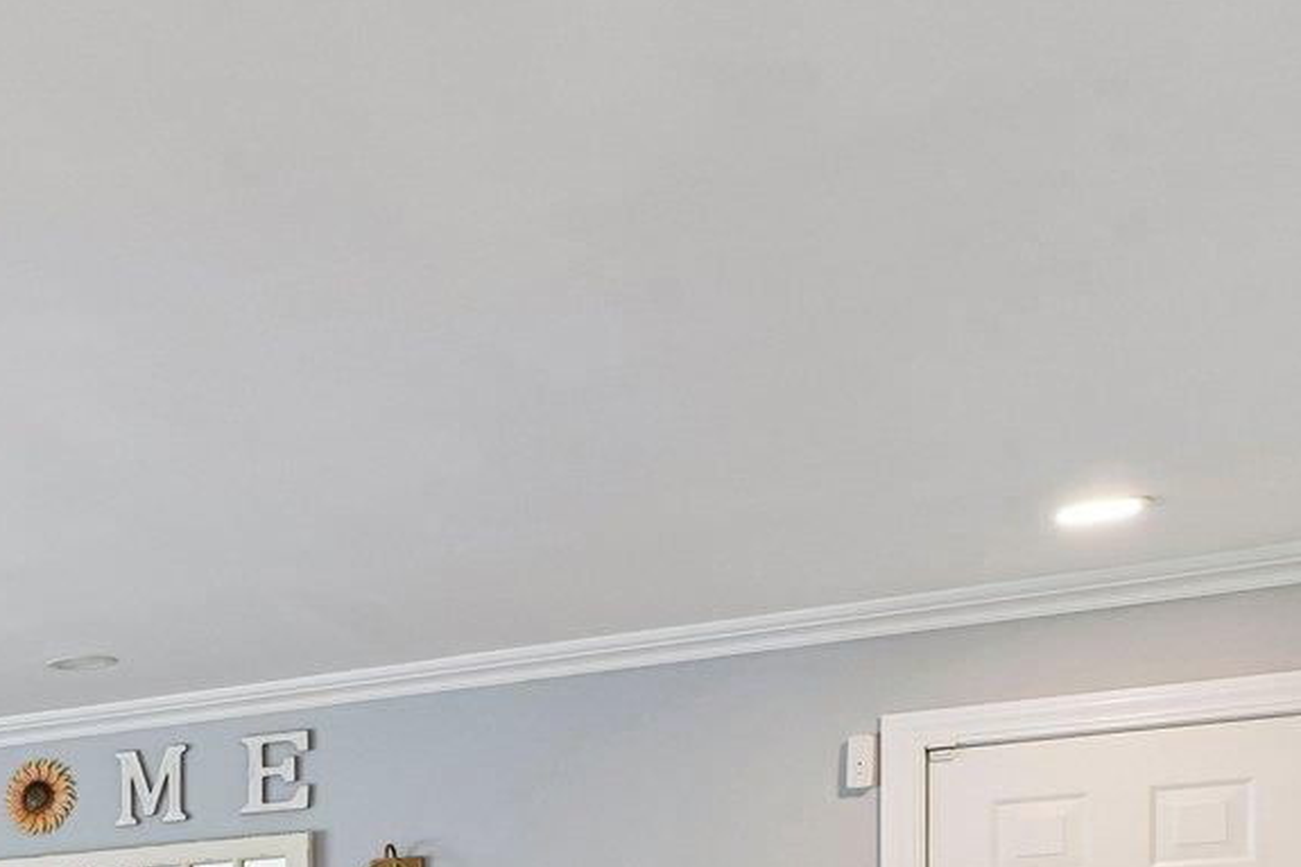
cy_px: 1099
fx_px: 2059
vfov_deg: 21.7
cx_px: -464
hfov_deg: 27.9
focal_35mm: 57
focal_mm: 16
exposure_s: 1/15
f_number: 9
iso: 250
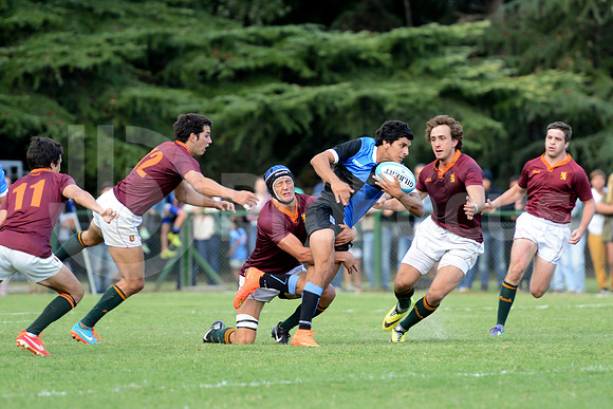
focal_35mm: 280
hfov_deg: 7.4
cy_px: 204
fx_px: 4769
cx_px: 306
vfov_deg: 4.9
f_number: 4
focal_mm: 280
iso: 1000
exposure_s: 1/500
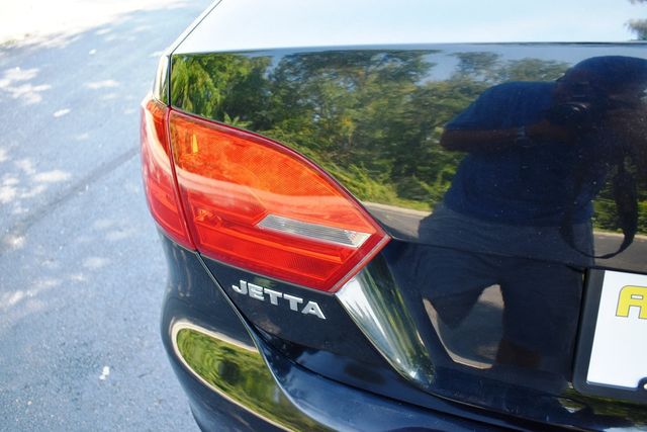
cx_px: 324
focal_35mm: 30
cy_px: 216
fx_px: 539
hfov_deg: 61.9
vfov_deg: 43.6
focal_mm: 20
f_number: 4.5
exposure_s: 1/250
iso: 400
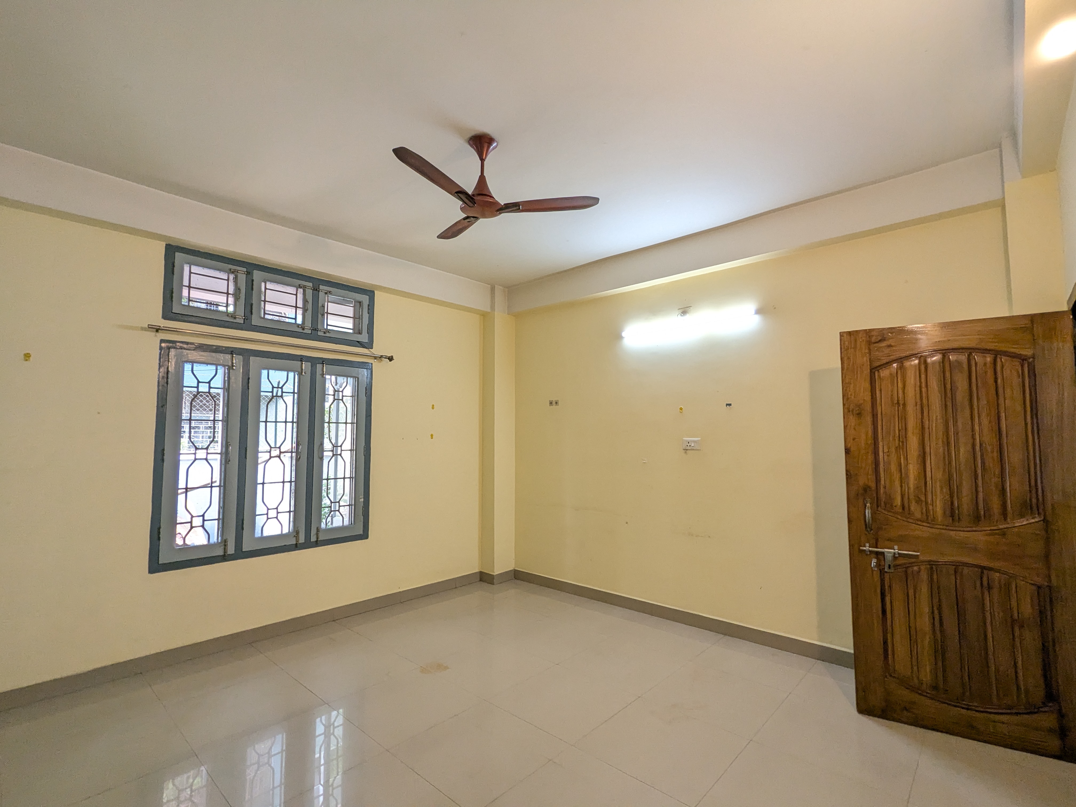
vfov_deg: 78.1
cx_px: 538
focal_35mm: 16
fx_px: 497
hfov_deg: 94.5
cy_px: 404
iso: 199
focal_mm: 2.35
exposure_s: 1/50
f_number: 2.2
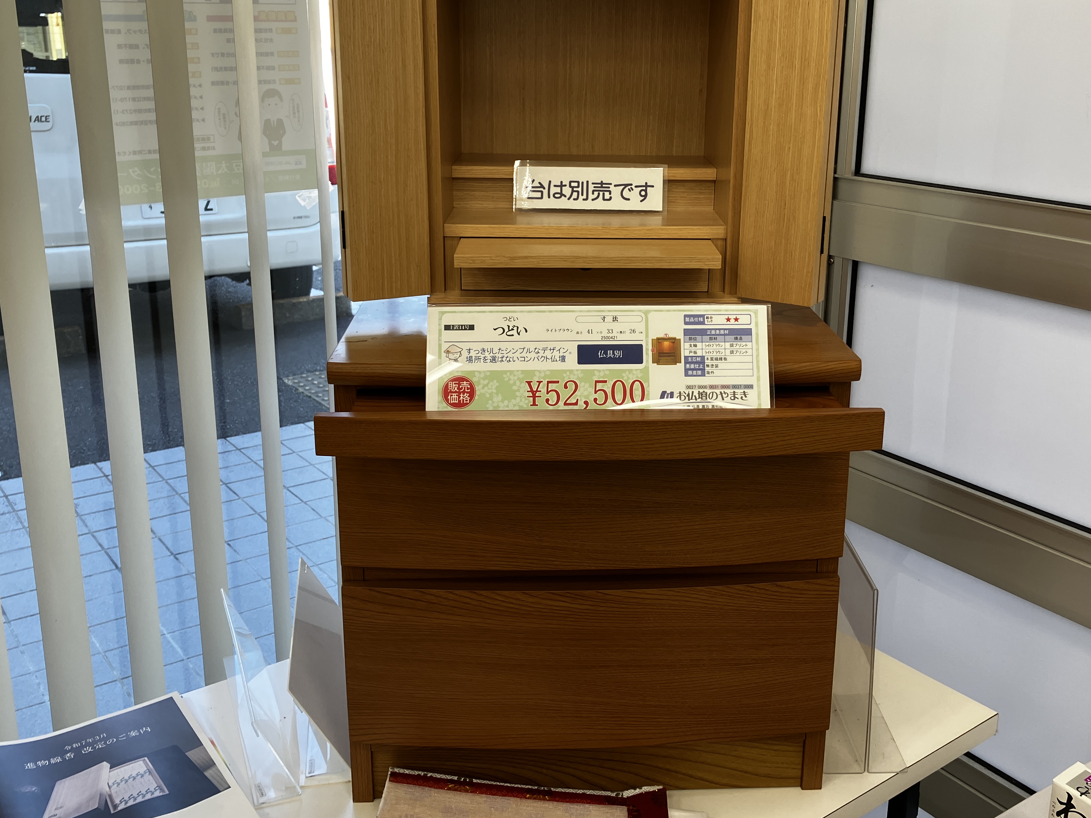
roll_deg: -0.2
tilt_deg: -15.0
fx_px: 1135
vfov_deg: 39.6
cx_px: 603
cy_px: 353
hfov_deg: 51.3
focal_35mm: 36
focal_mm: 3.99
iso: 40
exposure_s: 1/100
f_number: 1.8
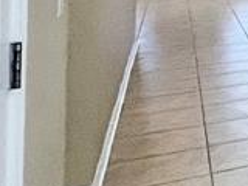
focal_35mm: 83
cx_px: 668
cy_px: -102
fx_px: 595
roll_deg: +0.1
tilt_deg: +1.0
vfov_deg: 16.1
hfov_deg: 13.1
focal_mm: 1.57
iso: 125
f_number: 1.8
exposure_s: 1/120
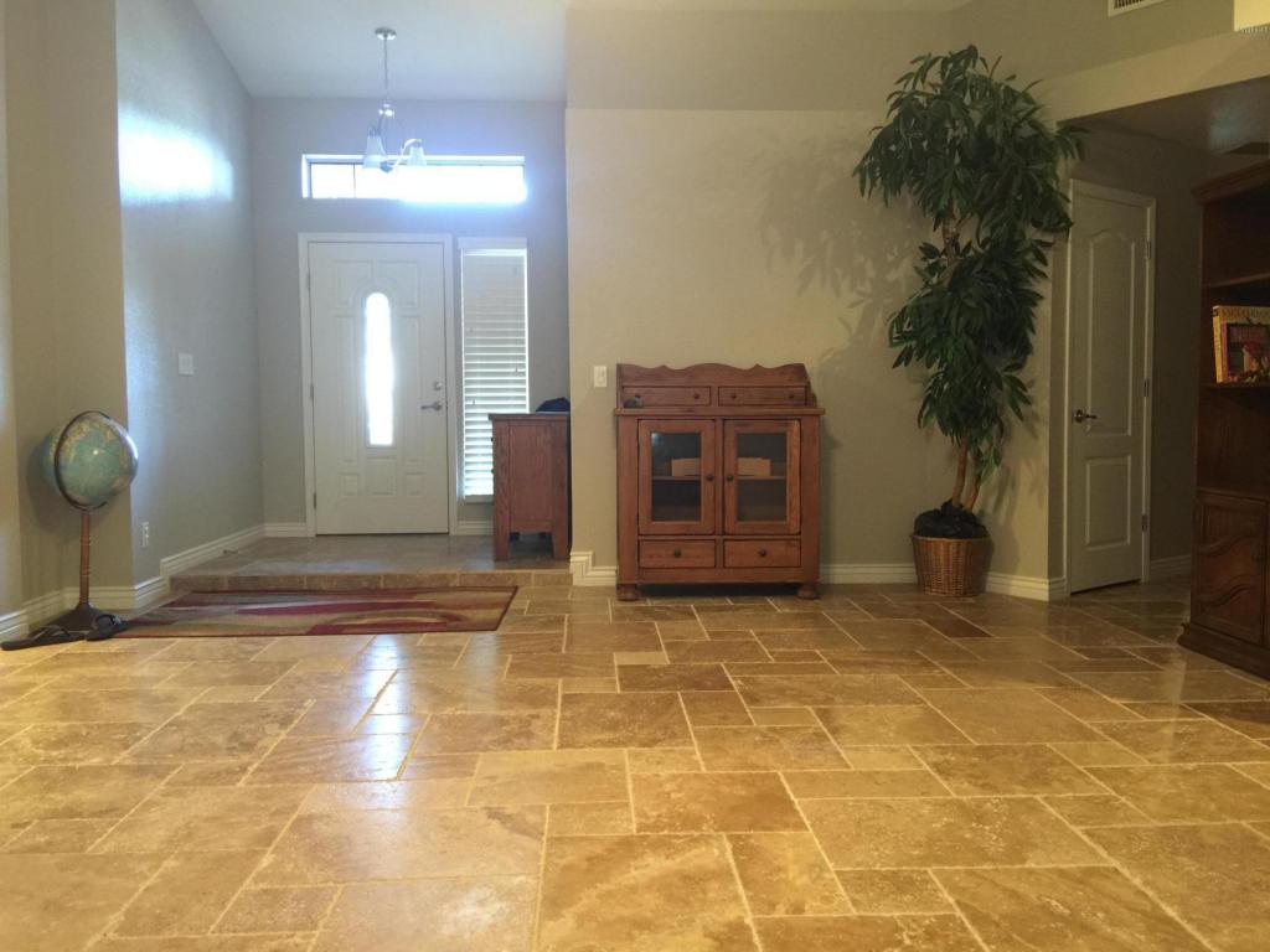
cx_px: 635
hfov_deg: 61.7
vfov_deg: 48.2
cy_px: 476
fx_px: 1064
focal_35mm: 29
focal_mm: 4.15
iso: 64
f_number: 2.2
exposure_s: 1/4
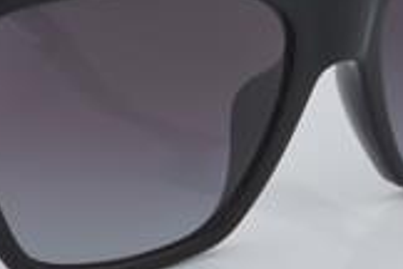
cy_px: 85
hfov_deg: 10.1
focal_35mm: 203
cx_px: 100
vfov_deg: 6.8
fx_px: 2275
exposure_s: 1/4
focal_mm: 55
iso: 100
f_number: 32
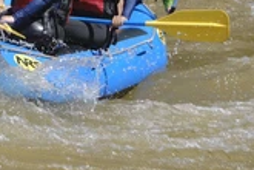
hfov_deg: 9.2
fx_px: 1559
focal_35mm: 221
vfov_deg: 6.2
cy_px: -60
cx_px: -72
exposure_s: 1/1000
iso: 640
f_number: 7.1
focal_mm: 48.5
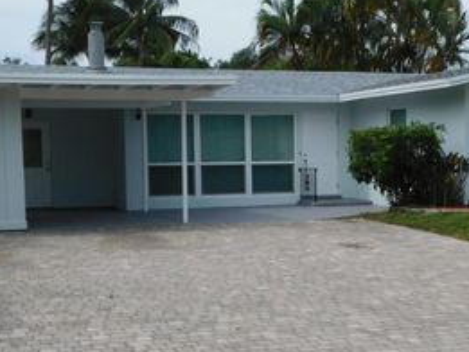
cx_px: 302
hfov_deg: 28.0
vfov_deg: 21.2
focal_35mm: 69
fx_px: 935
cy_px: 243
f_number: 3.5
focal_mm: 6.3
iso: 125
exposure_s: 1/1250
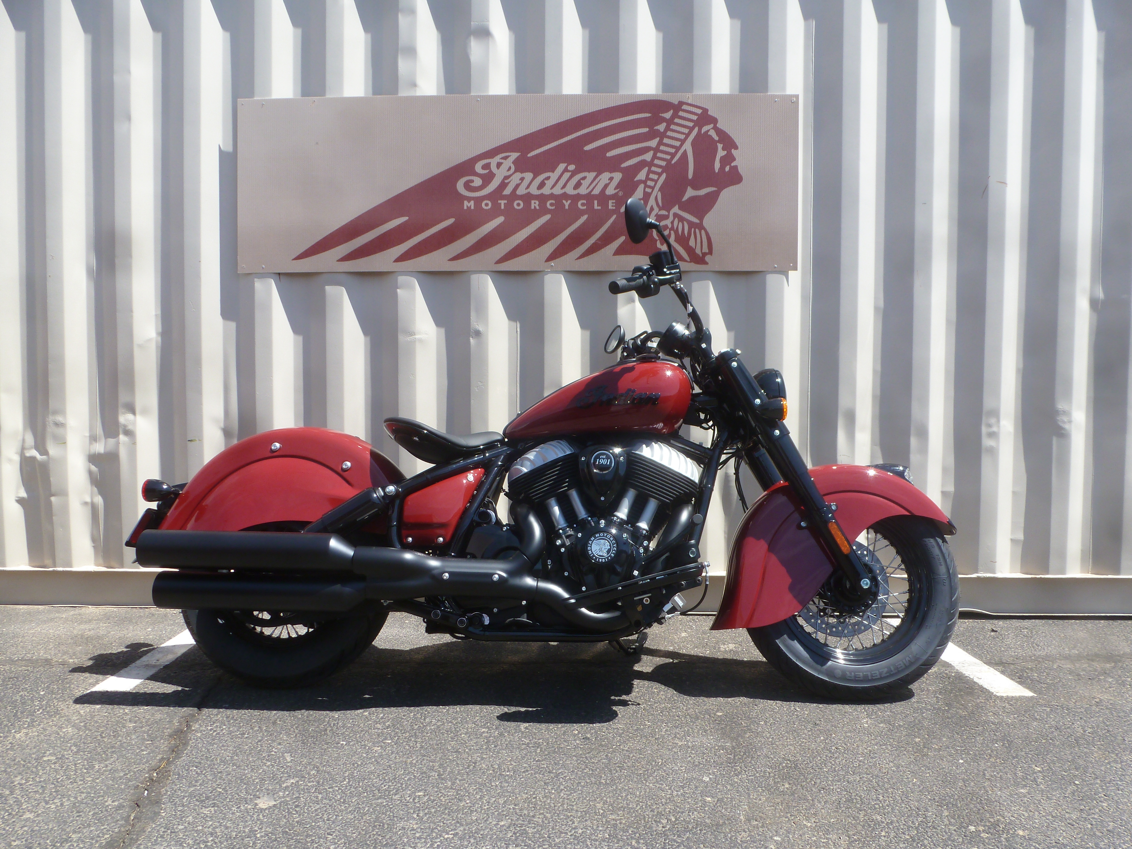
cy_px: 424
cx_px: 566
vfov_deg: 56.8
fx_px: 785
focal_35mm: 24
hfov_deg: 71.6
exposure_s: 1/320
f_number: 4
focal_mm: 4.3
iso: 100
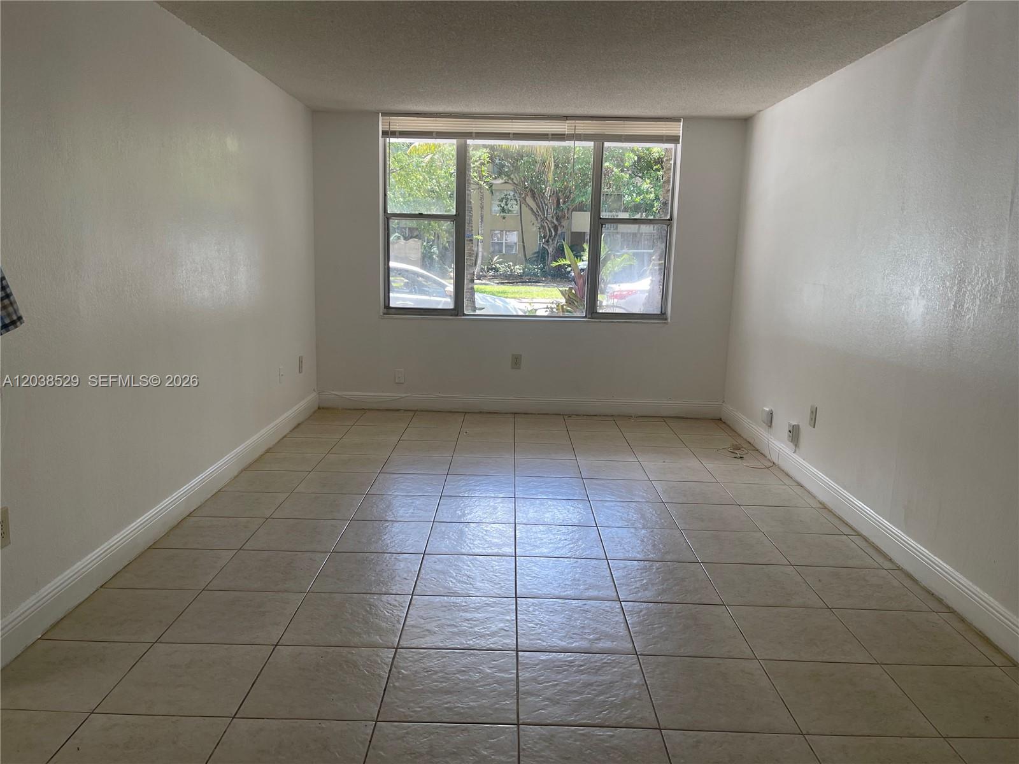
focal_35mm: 25
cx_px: 510
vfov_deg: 54.9
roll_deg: -1.5
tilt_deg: -9.8
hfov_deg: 69.4
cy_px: 382
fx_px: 736
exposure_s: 1/122
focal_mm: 5.1
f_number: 1.6
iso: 32
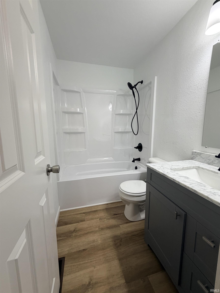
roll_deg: +0.2
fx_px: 119
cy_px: 146
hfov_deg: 85.7
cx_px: 110
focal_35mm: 14
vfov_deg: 102.1
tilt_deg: -7.5
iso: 160
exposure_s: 1/120
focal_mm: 2.22
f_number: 2.2
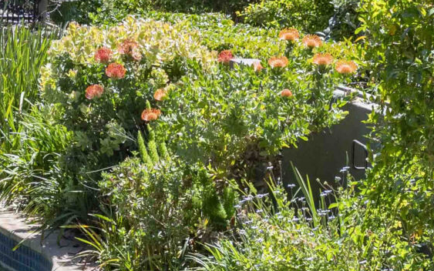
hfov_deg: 9.0
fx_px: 2744
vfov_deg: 5.6
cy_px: -98
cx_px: -55
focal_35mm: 232
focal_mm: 50
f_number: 13
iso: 400
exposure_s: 1/800
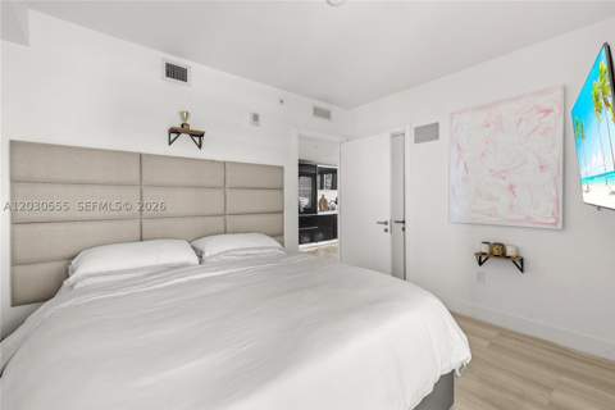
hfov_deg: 100.4
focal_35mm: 15
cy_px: 205
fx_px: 256
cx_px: 308
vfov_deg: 77.3
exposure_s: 1/4
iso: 320
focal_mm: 15
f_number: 8
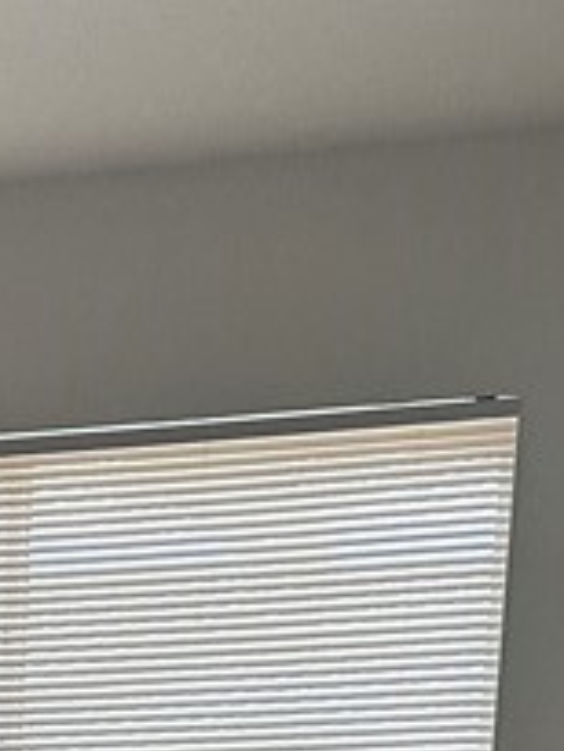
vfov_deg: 13.3
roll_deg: +0.9
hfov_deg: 11.5
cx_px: -425
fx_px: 2604
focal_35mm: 120
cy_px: 1641
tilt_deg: -14.6
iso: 200
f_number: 1.78
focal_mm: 6.86
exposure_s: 1/120
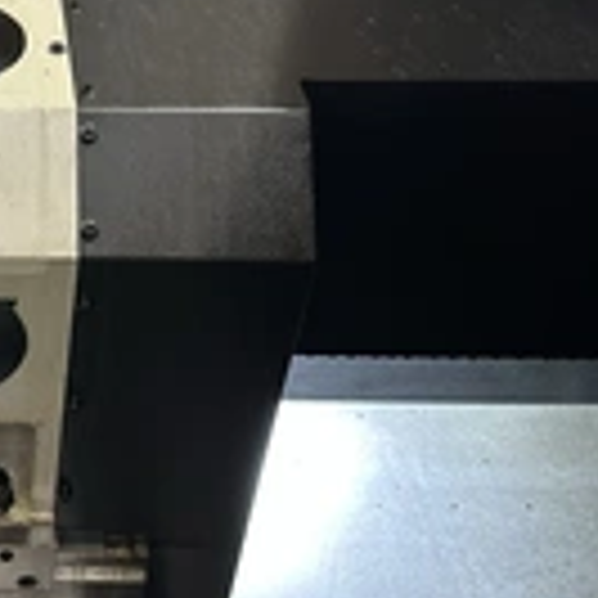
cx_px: -76
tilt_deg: +7.2
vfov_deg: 26.5
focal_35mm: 64
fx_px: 1251
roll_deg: -1.0
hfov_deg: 24.8
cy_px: 144
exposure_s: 1/60
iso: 250
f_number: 1.78
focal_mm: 6.86
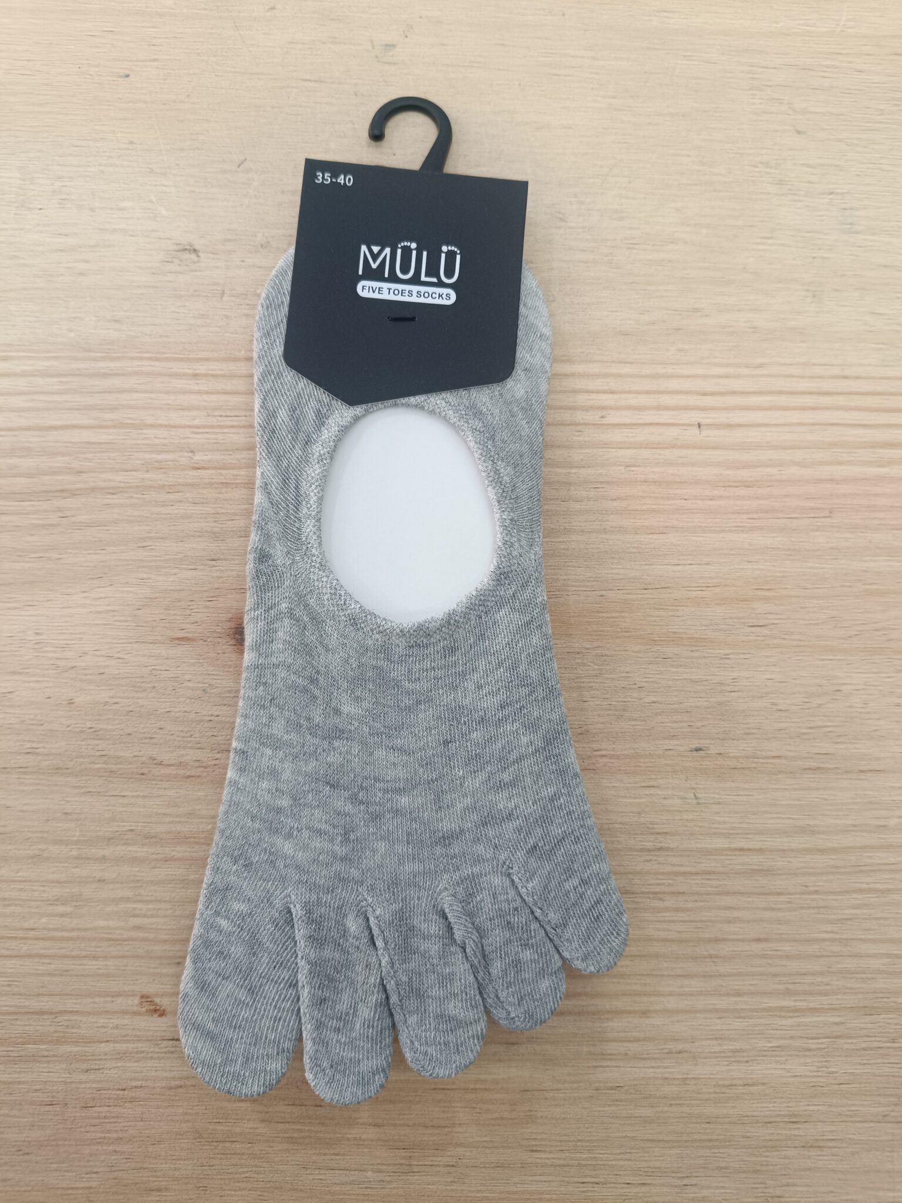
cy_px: 602
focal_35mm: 24
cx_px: 451
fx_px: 834
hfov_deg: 56.8
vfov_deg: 71.6
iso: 432
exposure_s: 1/101
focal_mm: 5.59
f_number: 1.88
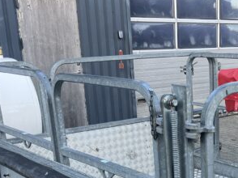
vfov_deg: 20.4
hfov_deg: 27.5
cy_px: 204
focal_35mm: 68
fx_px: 467
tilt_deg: -20.3
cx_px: 215
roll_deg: +0.0
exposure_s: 1/198
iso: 40
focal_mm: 5.1
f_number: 1.6
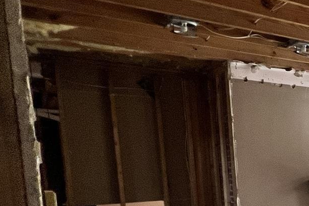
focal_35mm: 45
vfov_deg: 28.5
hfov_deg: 27.9
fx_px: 386
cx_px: 471
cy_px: 193
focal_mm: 1.57
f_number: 1.8
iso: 200
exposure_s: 1/99
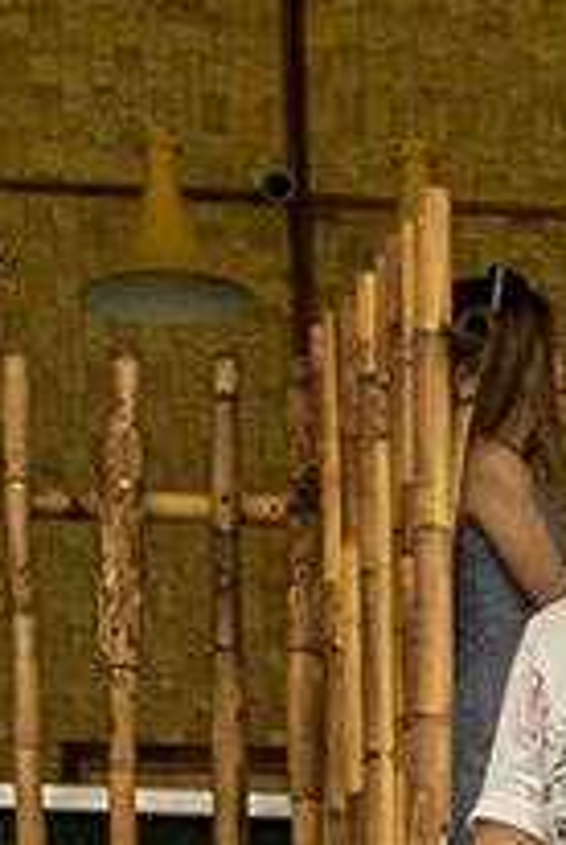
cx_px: 1468
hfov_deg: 5.0
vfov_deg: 6.9
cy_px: 2560
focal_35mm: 265
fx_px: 6228
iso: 500
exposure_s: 1/320
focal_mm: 38
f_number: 9
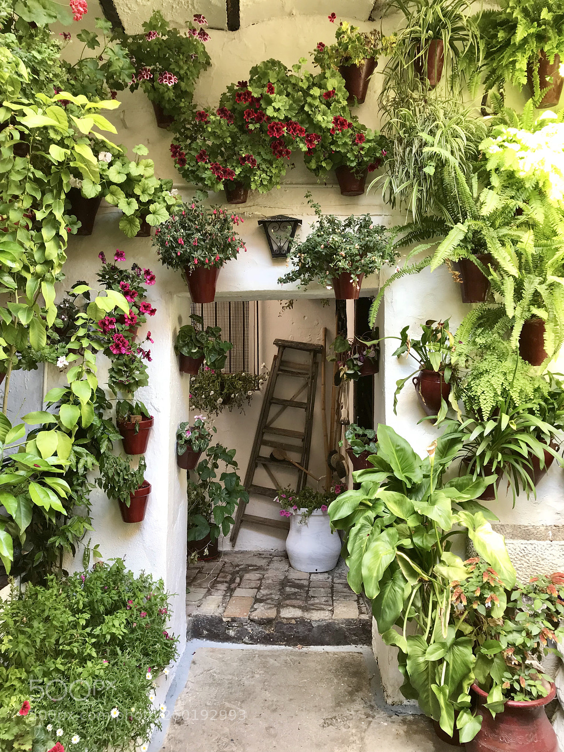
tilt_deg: +1.2
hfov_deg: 49.7
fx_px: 608
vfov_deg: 63.4
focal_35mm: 28
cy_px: 376
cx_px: 282
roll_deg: +0.7
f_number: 1.8
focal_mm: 3.99
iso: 32
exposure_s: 1/50
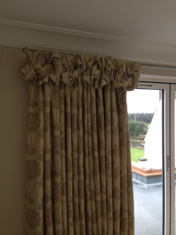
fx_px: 224
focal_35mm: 33
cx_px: 88
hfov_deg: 42.9
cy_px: 118
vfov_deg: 55.4
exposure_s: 1/60
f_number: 2.4
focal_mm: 4.12
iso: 64
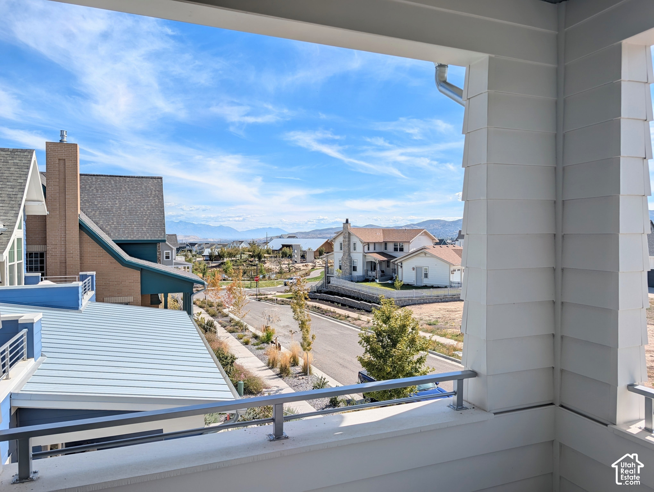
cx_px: 327
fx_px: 454
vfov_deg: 56.9
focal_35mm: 24
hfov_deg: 71.5
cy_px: 246
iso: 19
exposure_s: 1/1195
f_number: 1.68
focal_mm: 6.9
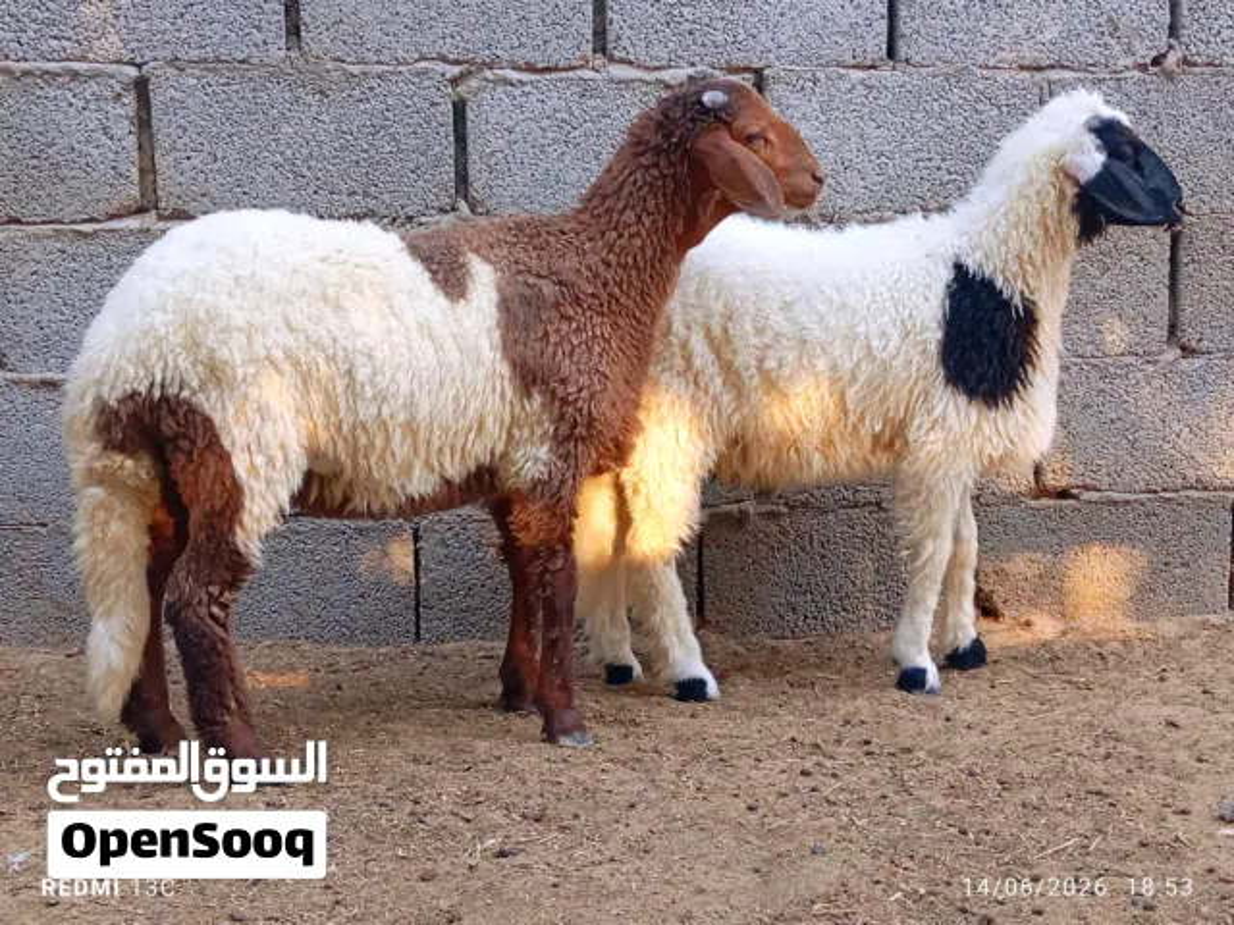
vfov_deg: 30.3
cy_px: 462
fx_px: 1711
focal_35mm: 48
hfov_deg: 39.7
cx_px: 617
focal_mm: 4.22
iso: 498
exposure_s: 1/100
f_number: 1.8
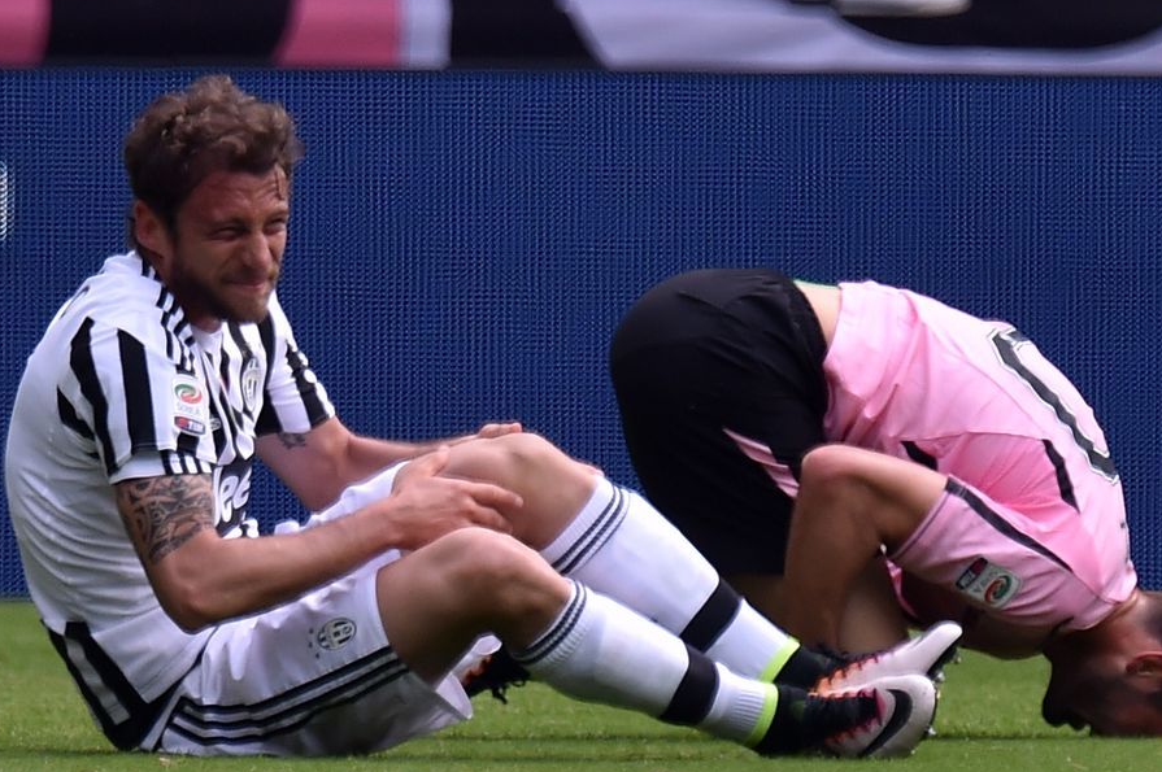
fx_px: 25379
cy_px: 427
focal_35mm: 787
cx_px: 658
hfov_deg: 2.6
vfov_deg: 1.7
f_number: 4
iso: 400
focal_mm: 550
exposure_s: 1/2000
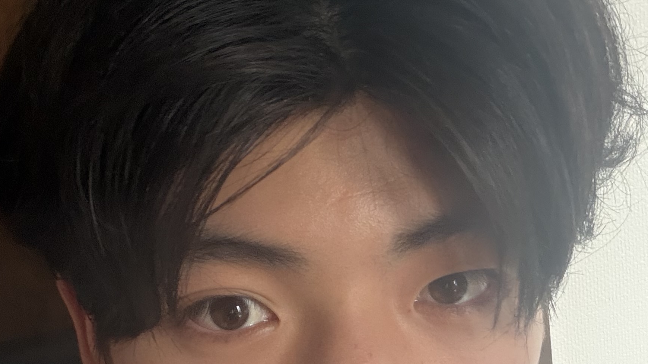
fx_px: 997
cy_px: 431
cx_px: 349
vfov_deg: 19.6
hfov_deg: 36.0
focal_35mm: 58
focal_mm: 2.71
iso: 320
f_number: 1.9
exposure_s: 1/40
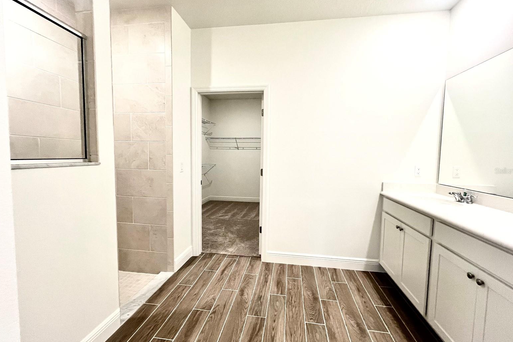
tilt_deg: -5.0
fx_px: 199
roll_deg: -1.3
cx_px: 261
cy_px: 171
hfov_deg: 104.2
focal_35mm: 14
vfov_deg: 81.2
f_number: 1.8
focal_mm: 1.57
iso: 250
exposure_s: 1/120
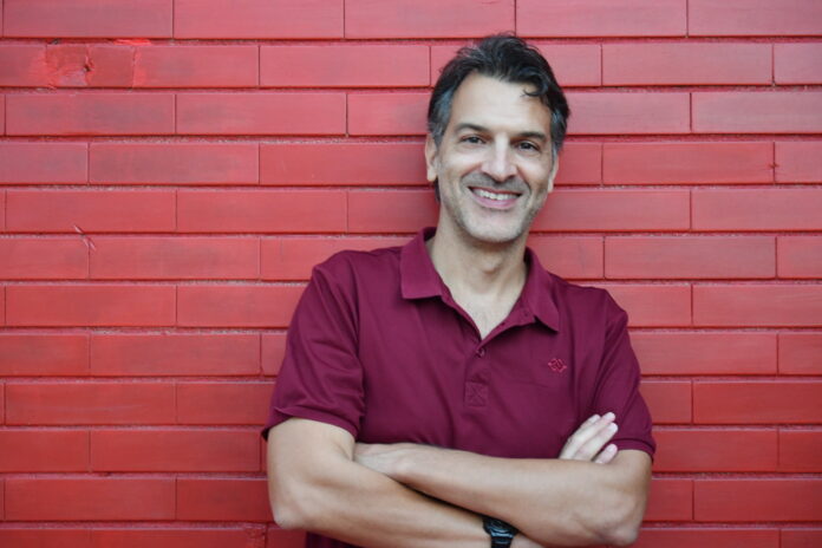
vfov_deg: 14.7
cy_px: 274
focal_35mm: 93
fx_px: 2123
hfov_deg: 21.9
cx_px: 411
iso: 2000
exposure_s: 1/60
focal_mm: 62
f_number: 4.5
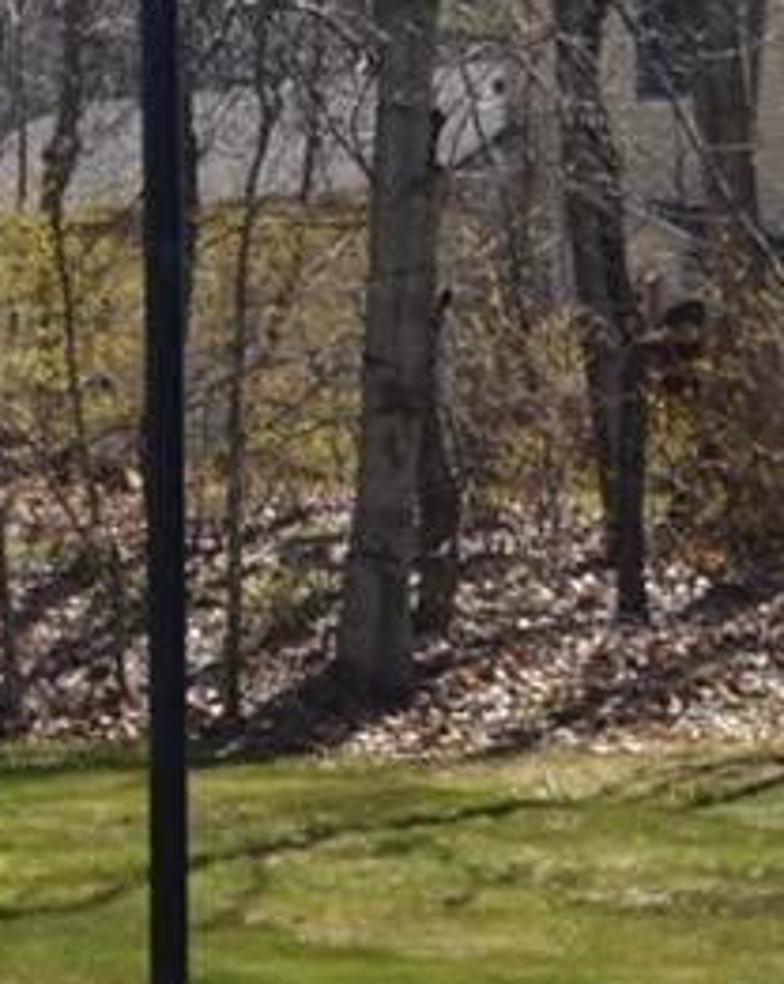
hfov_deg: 7.7
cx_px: -1082
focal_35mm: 188
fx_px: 5466
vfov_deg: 10.3
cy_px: 547
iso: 100
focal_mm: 34
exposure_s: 1/160
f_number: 6.3
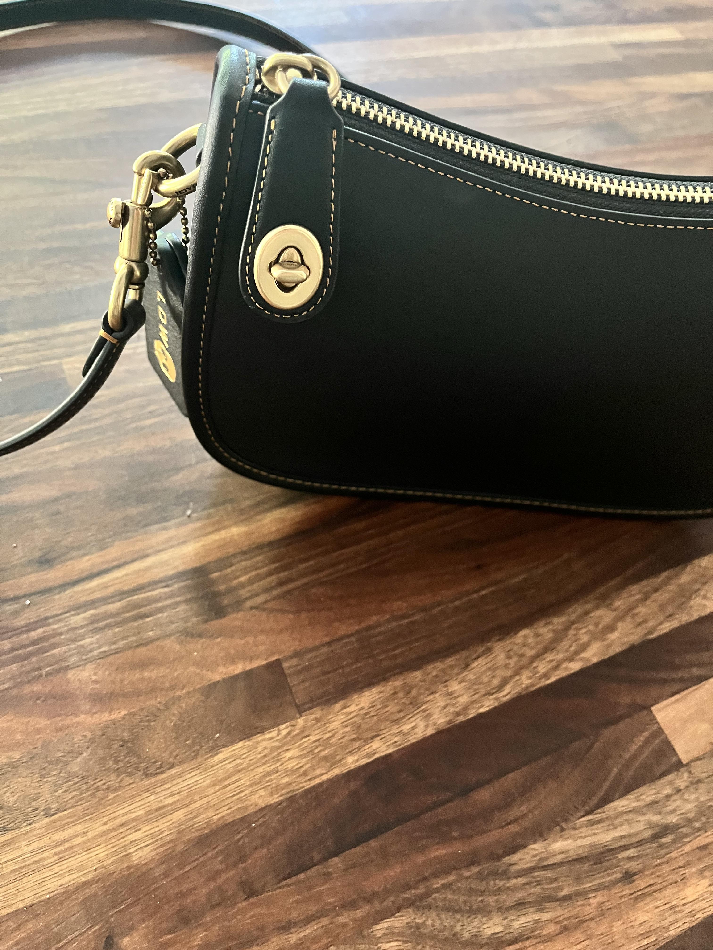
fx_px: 714
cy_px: 475
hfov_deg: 53.1
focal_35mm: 26
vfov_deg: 67.3
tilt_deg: -57.2
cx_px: 356
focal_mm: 5.1
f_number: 1.6
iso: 800
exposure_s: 1/30
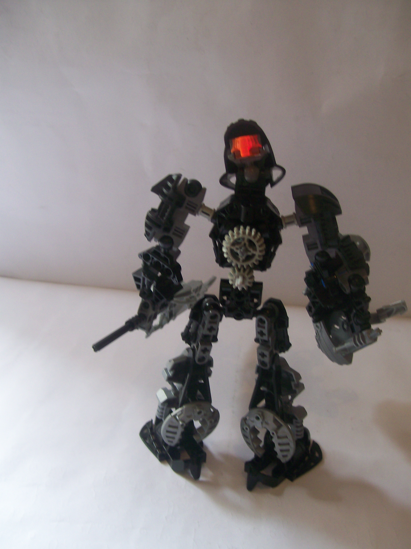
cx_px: 206
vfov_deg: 51.4
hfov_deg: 39.7
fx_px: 570
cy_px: 274
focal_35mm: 36
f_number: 2.7
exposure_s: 1/35.9
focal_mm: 6
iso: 80
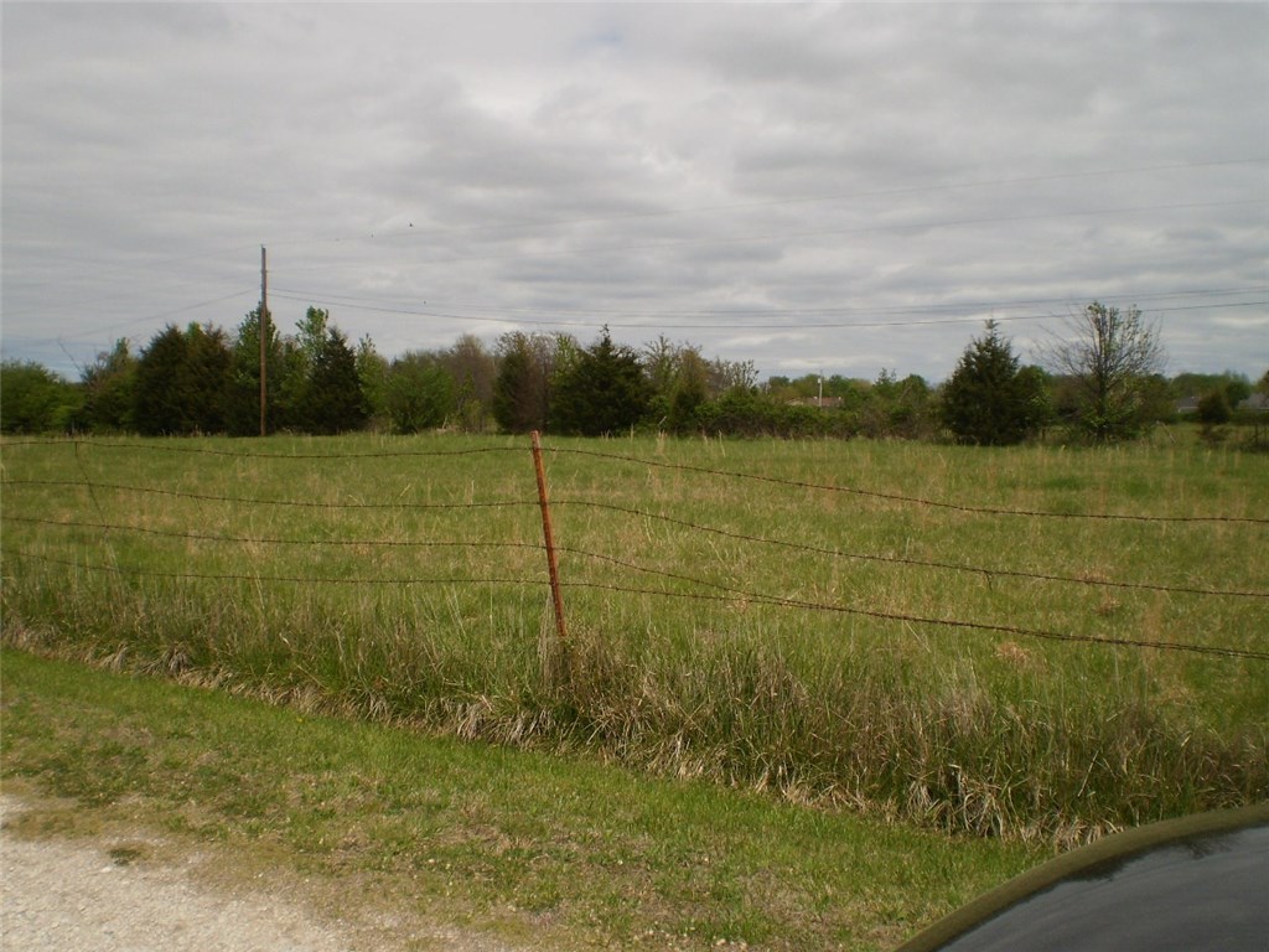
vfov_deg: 39.7
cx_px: 634
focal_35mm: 36
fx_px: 1320
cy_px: 476
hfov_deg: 51.4
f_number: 4.6
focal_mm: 6.3
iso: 64
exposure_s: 1/1600
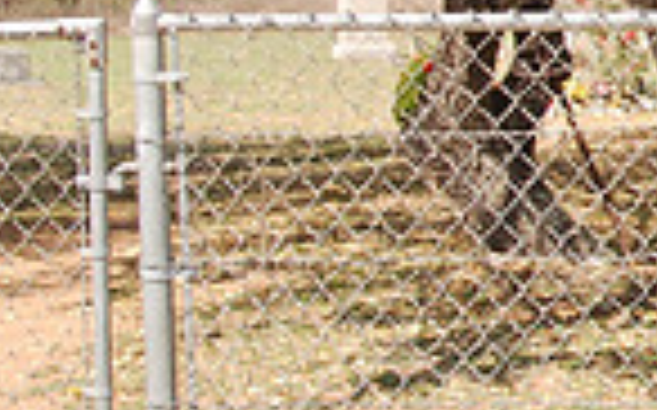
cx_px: 1098
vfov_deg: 7.7
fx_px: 3042
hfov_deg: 11.6
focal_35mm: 170
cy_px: -32
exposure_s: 1/160
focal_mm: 28
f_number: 10
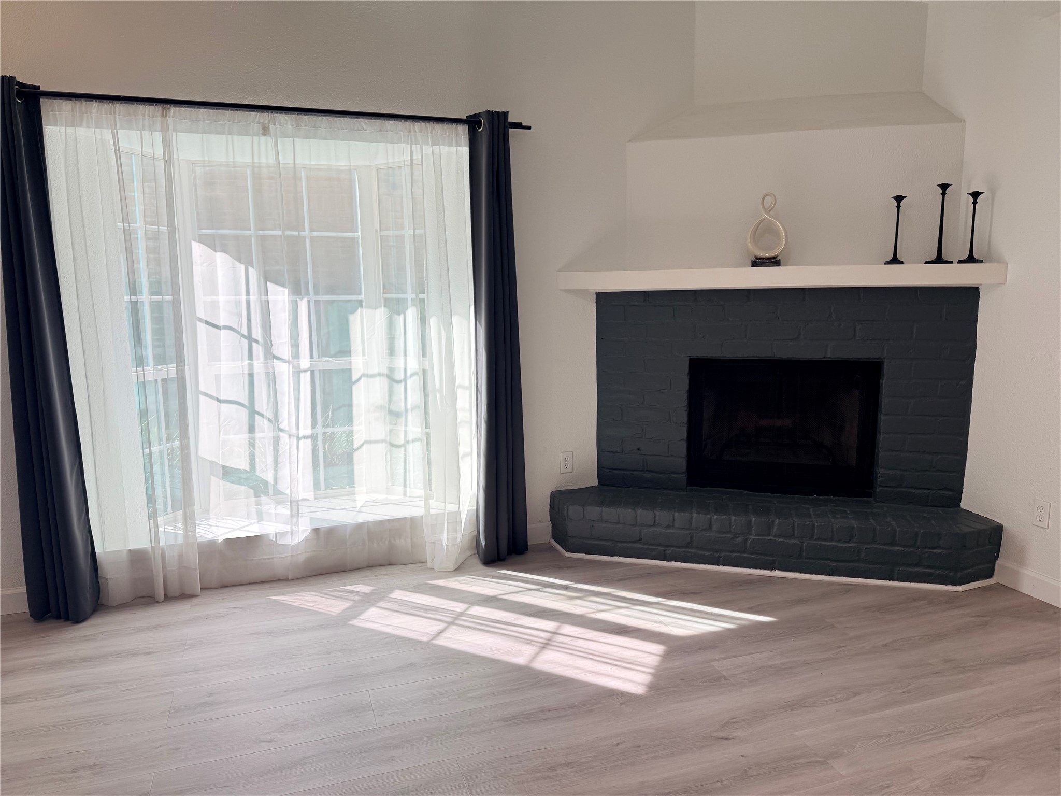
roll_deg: +0.3
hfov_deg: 71.6
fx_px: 736
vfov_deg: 56.8
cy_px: 398
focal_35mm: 24
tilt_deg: -9.0
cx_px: 530
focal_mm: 6.76
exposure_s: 1/504
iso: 100
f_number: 1.78
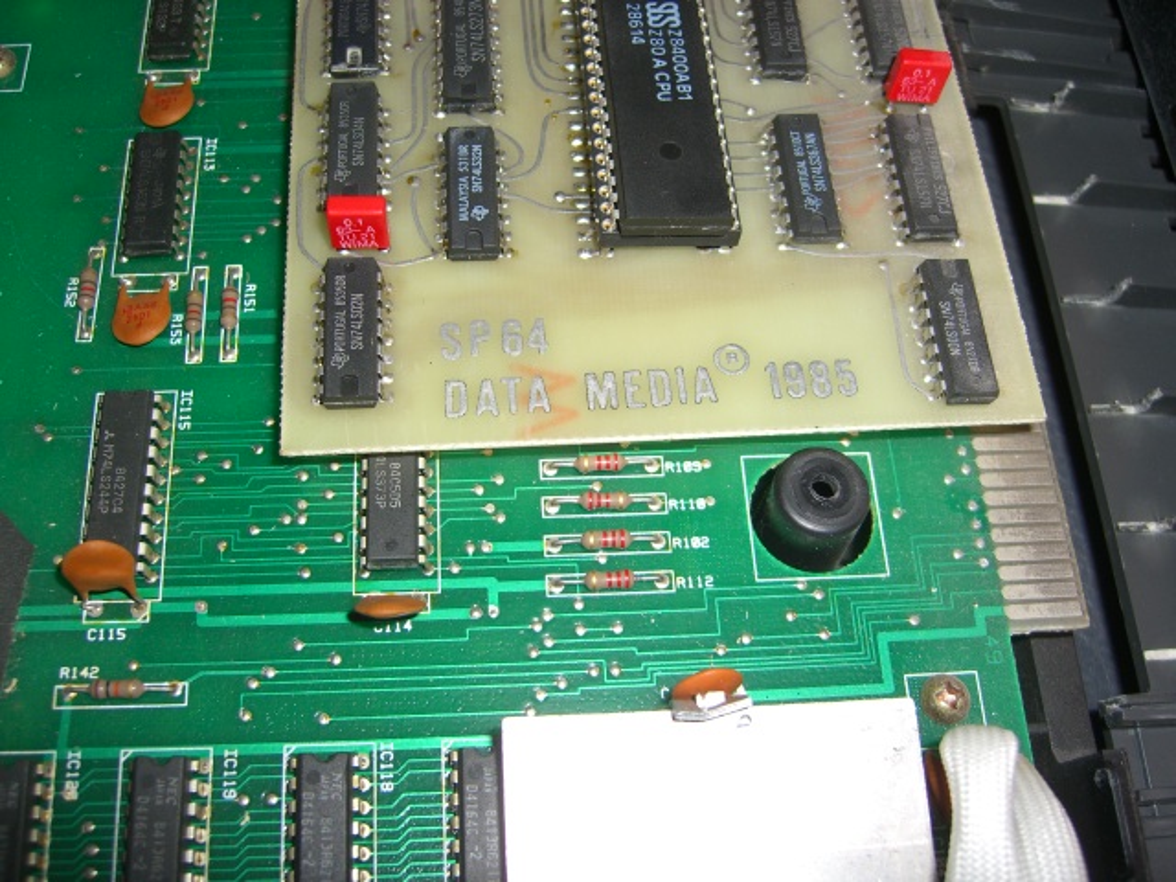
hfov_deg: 49.0
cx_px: 588
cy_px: 441
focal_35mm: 38
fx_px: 1291
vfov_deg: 37.7
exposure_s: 1/60
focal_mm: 7.9
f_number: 2.8
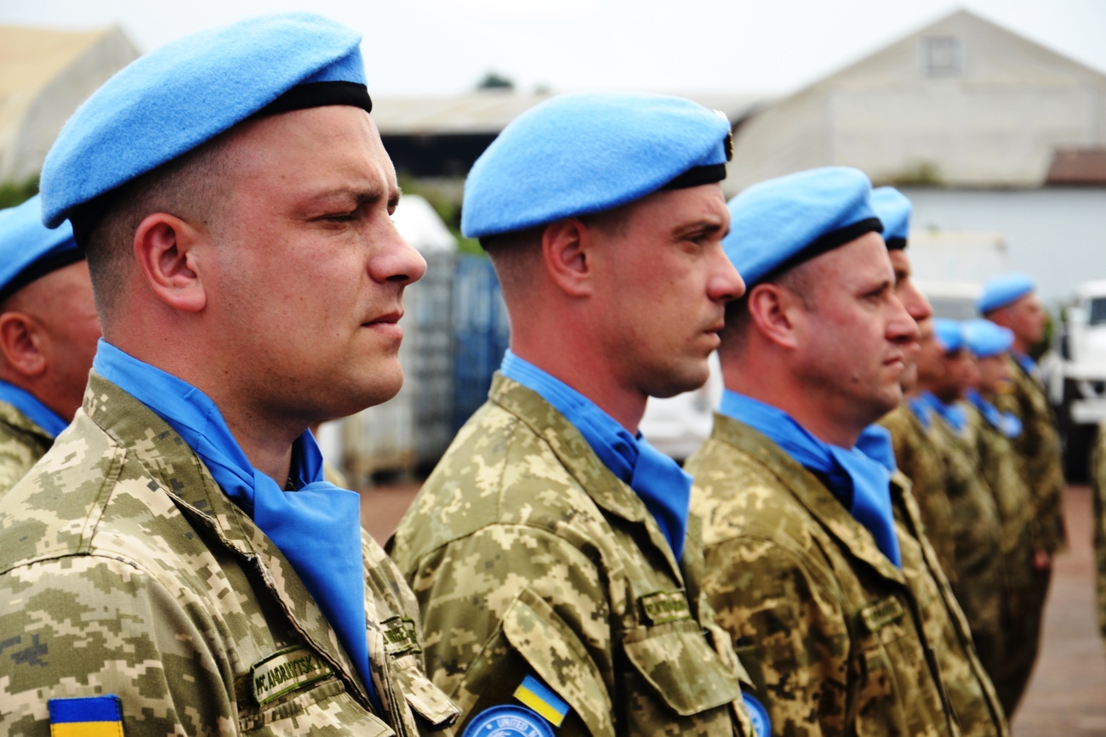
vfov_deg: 13.0
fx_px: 3226
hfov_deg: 19.5
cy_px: 368
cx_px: 553
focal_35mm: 105
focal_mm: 70
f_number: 5.6
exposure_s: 1/125
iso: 140
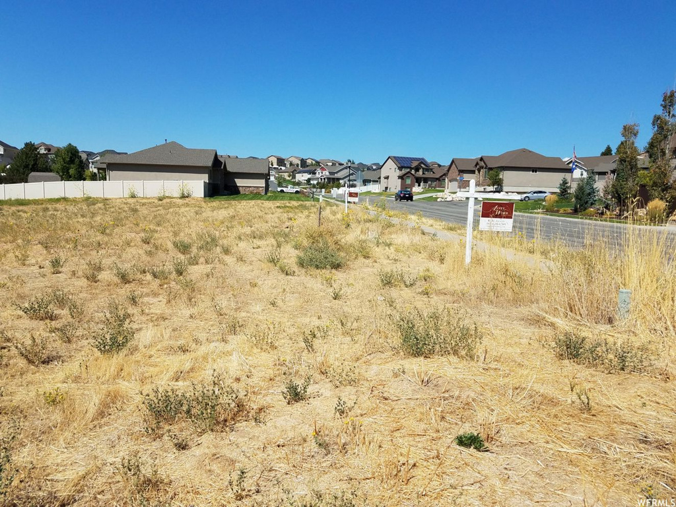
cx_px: 338
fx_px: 508
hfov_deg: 67.3
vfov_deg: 53.1
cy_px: 254
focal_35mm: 26
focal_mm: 4.2
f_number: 1.7
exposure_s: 1/2808
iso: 40
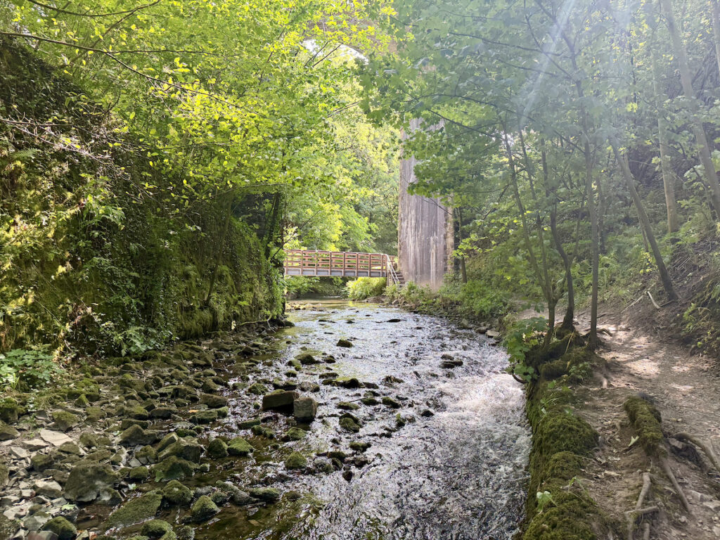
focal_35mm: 24
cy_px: 270
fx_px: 499
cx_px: 360
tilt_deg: +2.2
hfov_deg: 71.6
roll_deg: -0.4
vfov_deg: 56.8
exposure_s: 1/167
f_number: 1.78
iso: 100
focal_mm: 6.76
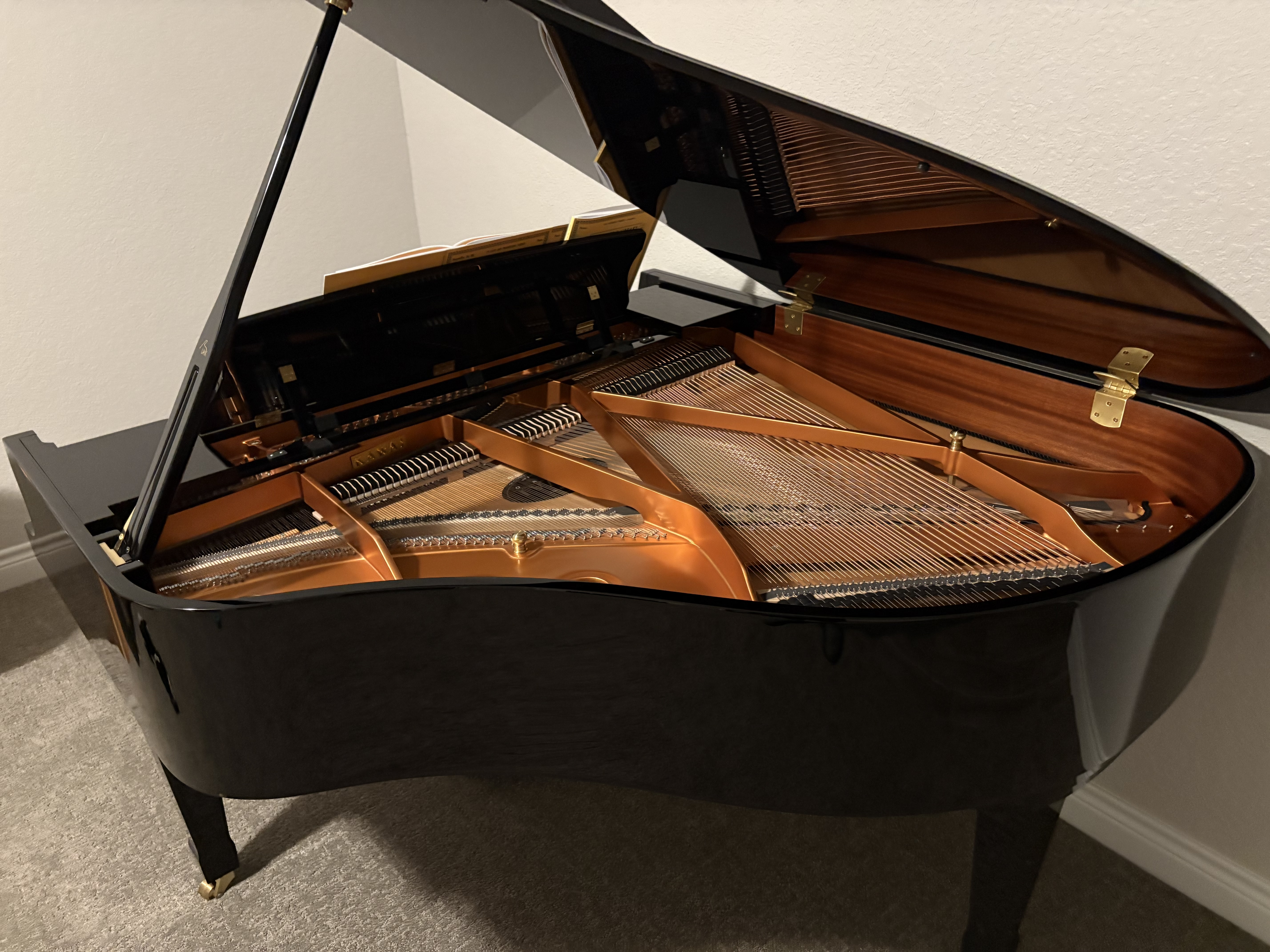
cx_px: 635
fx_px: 954
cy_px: 476
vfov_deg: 53.1
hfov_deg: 67.3
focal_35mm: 26
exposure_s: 1/30
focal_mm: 5.96
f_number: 1.6
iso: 800
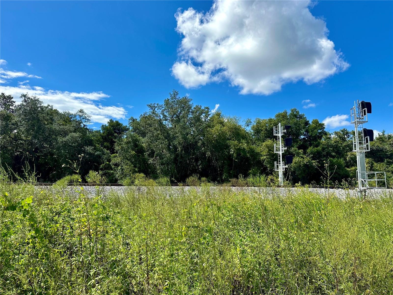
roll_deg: +0.1
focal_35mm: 24
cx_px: 196
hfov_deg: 71.6
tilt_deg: +8.8
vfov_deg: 56.8
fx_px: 272
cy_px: 148
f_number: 1.78
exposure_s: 1/5000
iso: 80
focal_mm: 6.86
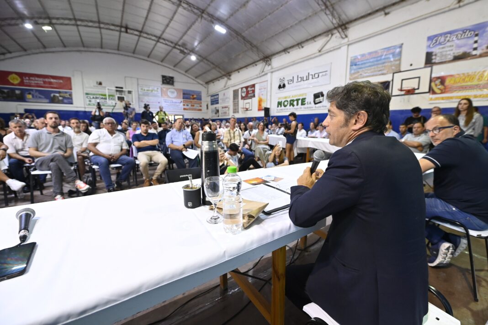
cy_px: 162
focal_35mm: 14
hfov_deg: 104.3
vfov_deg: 81.2
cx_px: 244
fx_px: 190
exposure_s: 1/125
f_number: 3.5
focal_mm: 14
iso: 2500
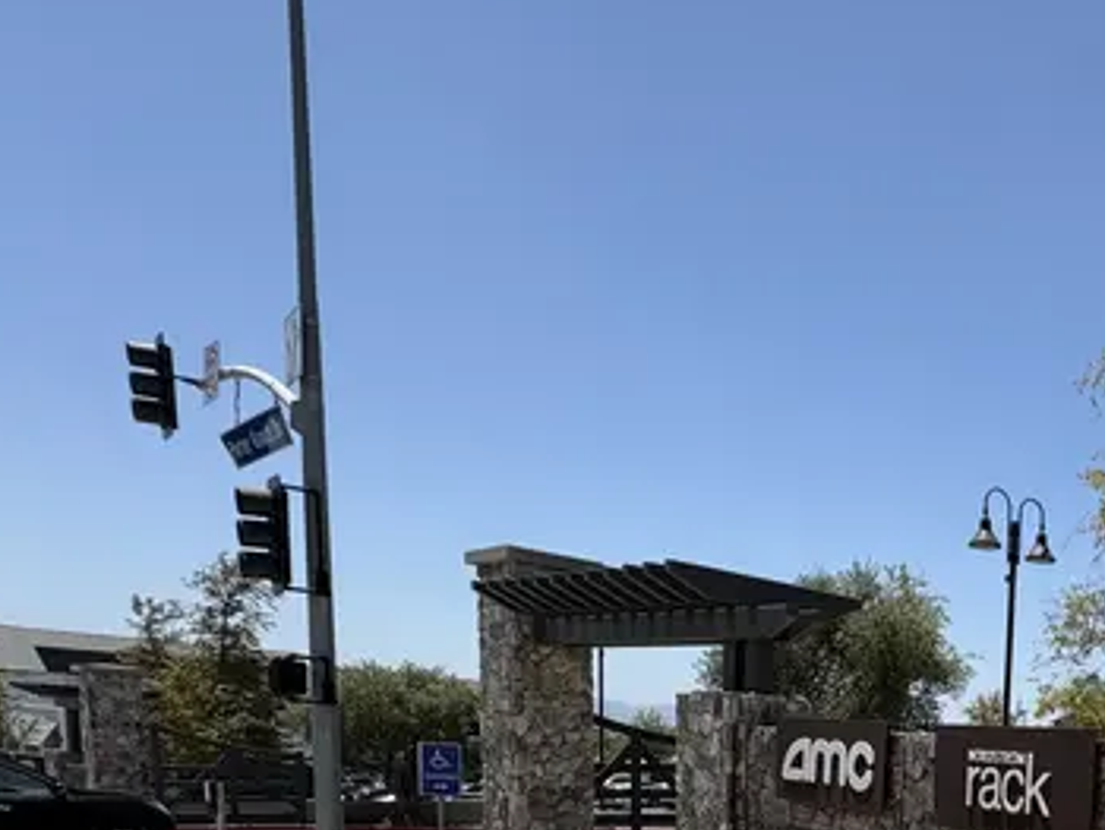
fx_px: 1022
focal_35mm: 32
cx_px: 1102
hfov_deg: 47.3
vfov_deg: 37.7
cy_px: 890
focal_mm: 2.22
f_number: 2.2
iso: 40
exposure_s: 1/1832
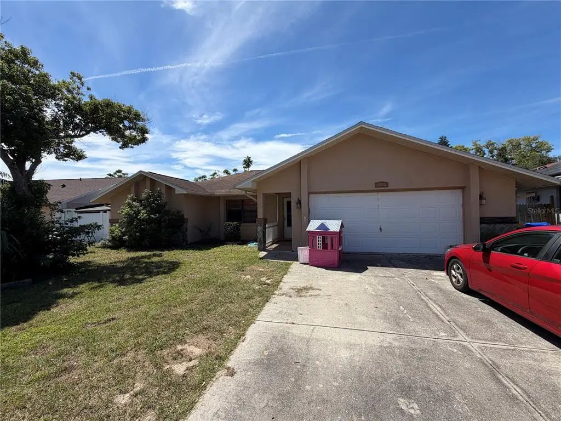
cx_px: 280
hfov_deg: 102.1
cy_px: 210
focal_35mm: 14
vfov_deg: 85.7
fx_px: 227
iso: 20
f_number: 2.2
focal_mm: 2.22
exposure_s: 1/901
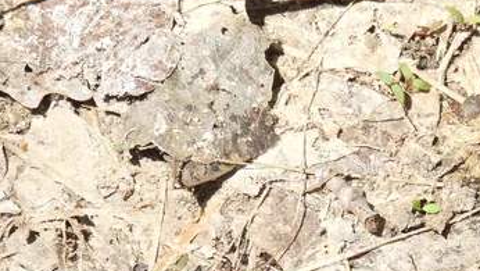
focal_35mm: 1610
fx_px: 20501
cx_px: 132
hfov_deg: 1.3
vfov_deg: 0.8
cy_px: 313
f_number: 6.3
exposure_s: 1/250
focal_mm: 143
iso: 100
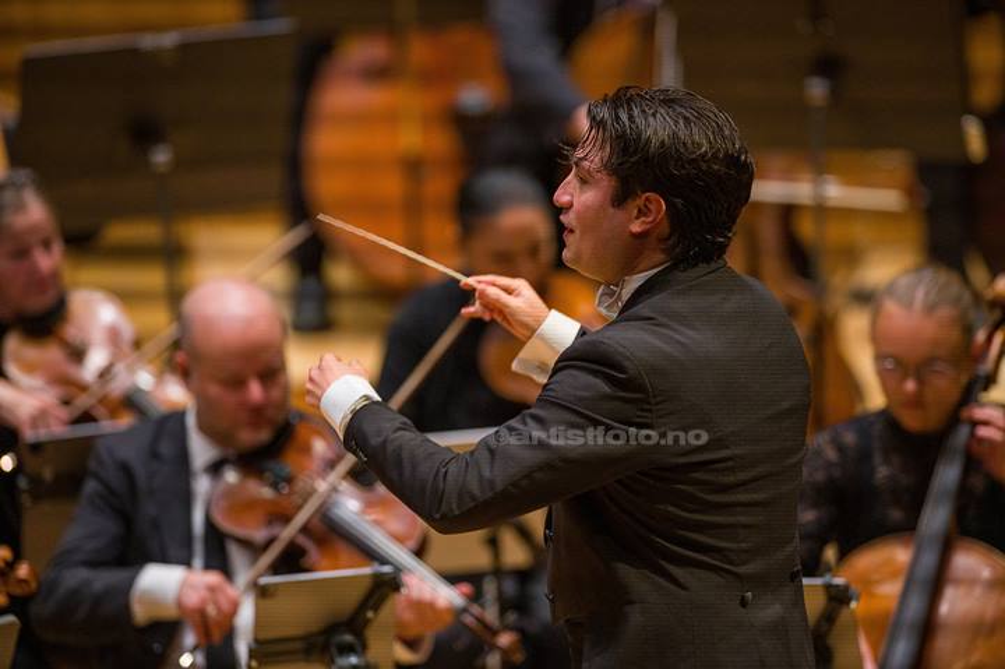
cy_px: 334
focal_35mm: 300
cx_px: 502
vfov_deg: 4.6
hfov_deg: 6.9
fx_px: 8369
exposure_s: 1/640
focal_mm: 300
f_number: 2.8
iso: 4000
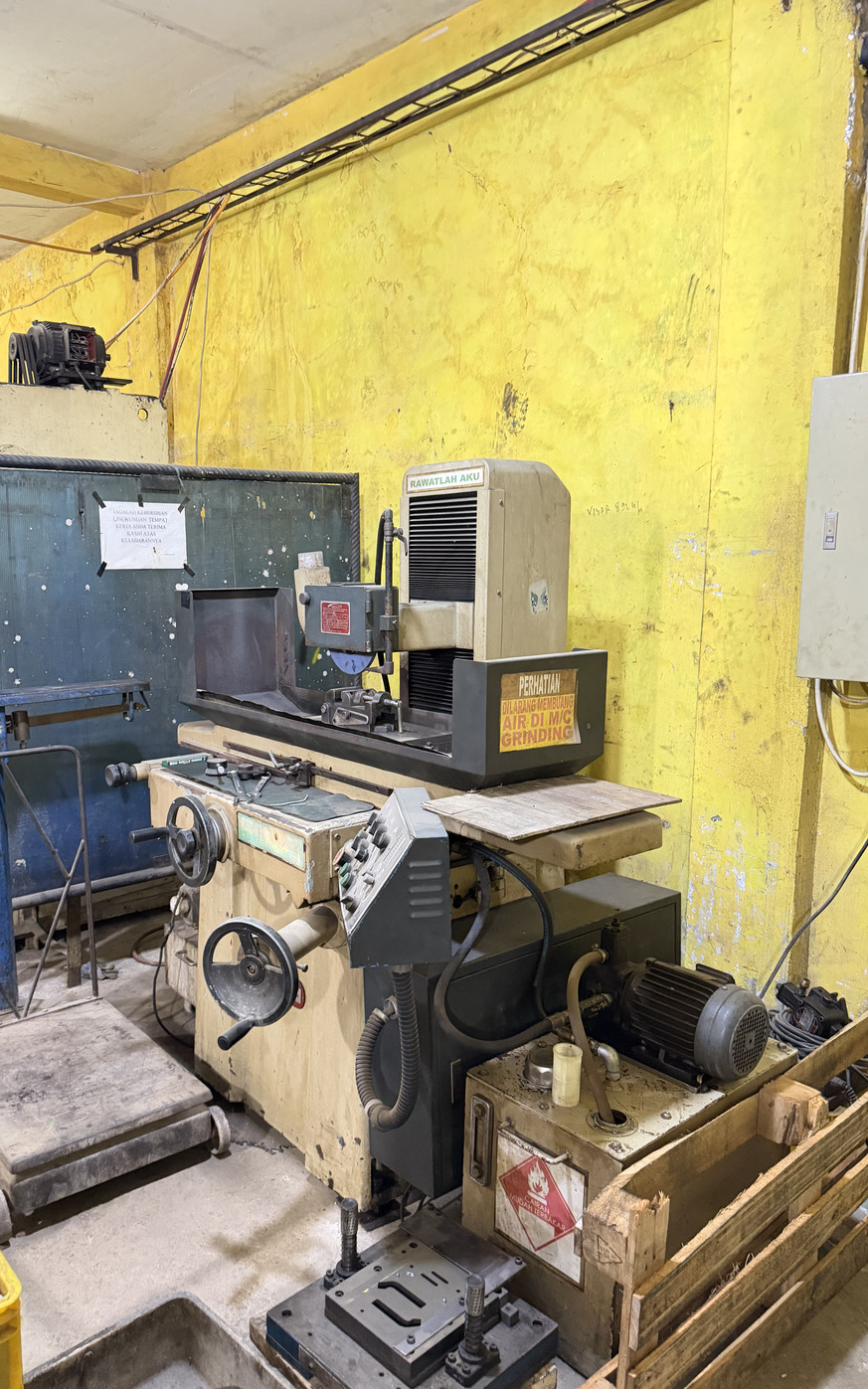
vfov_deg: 70.4
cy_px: 703
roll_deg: -0.1
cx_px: 347
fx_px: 984
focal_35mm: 26
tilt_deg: -8.5
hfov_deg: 47.3
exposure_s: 1/33
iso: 640
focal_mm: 6.76
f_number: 1.78
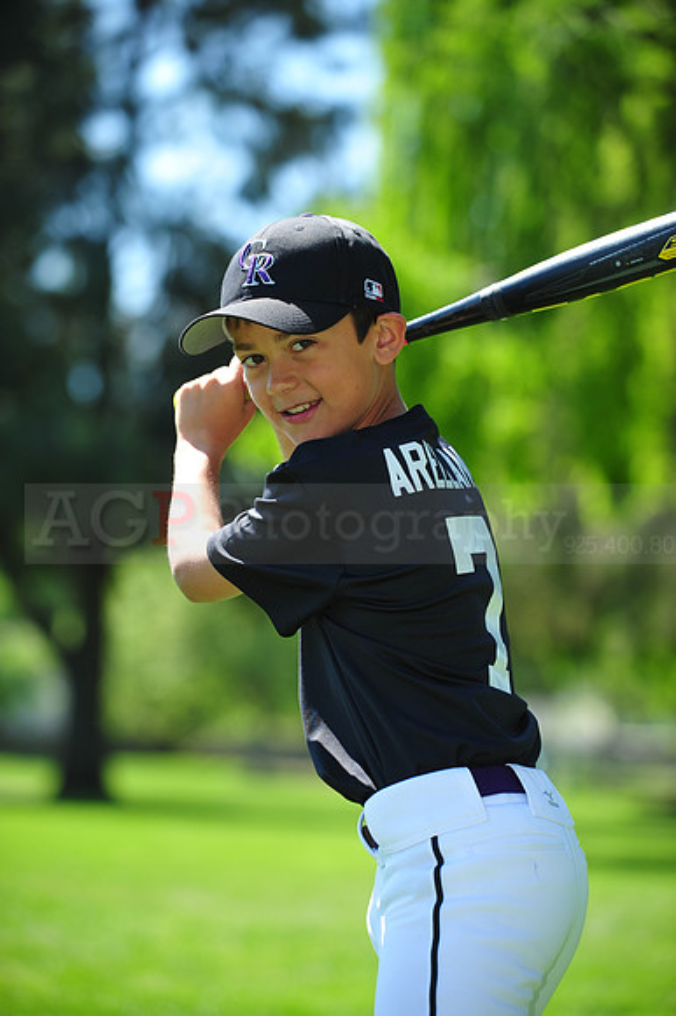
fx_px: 3666
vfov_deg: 15.8
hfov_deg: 10.5
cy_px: 508
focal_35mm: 130
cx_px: 338
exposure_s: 1/640
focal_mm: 130
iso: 200
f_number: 4
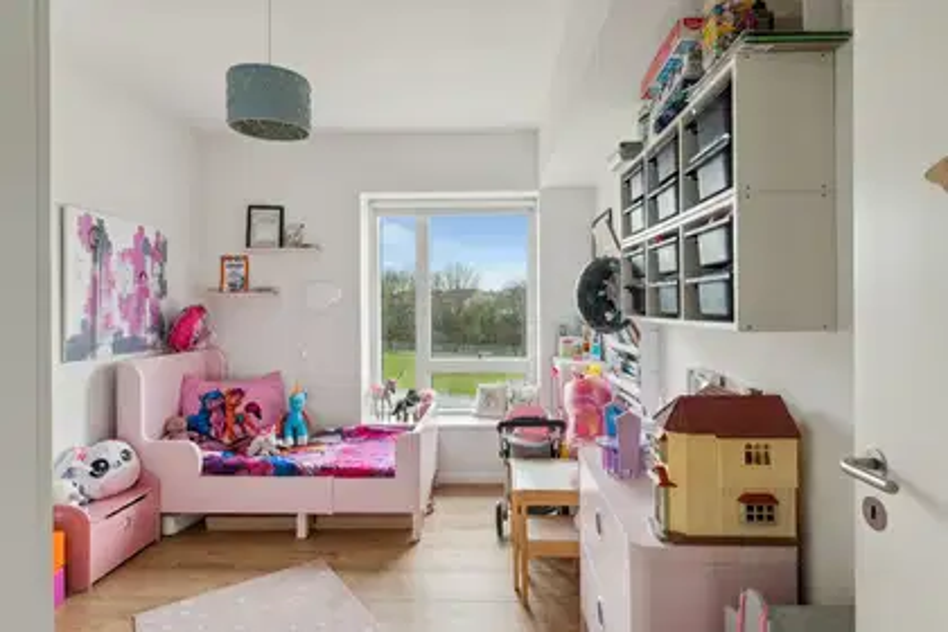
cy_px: 316
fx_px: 500
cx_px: 474
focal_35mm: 19
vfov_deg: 64.6
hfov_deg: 86.9
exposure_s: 1/25
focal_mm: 19
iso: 800
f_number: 11
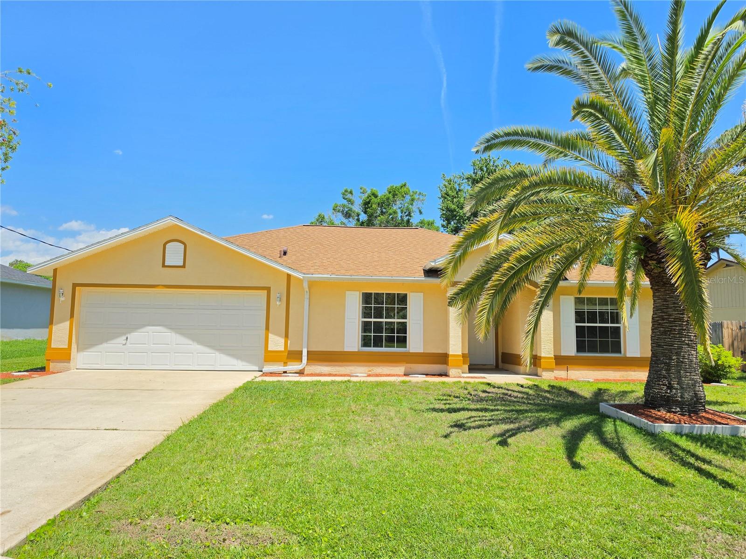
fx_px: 496
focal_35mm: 23
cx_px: 373
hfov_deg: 73.9
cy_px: 280
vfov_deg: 58.9
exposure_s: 1/7329
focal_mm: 6.5
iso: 64
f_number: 1.4
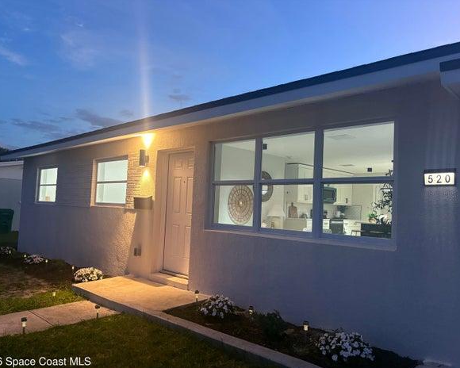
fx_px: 381
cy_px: 189
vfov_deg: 51.5
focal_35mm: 28
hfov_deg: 62.2
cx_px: 224
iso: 400
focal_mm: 5.96
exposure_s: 1/40
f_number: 1.6
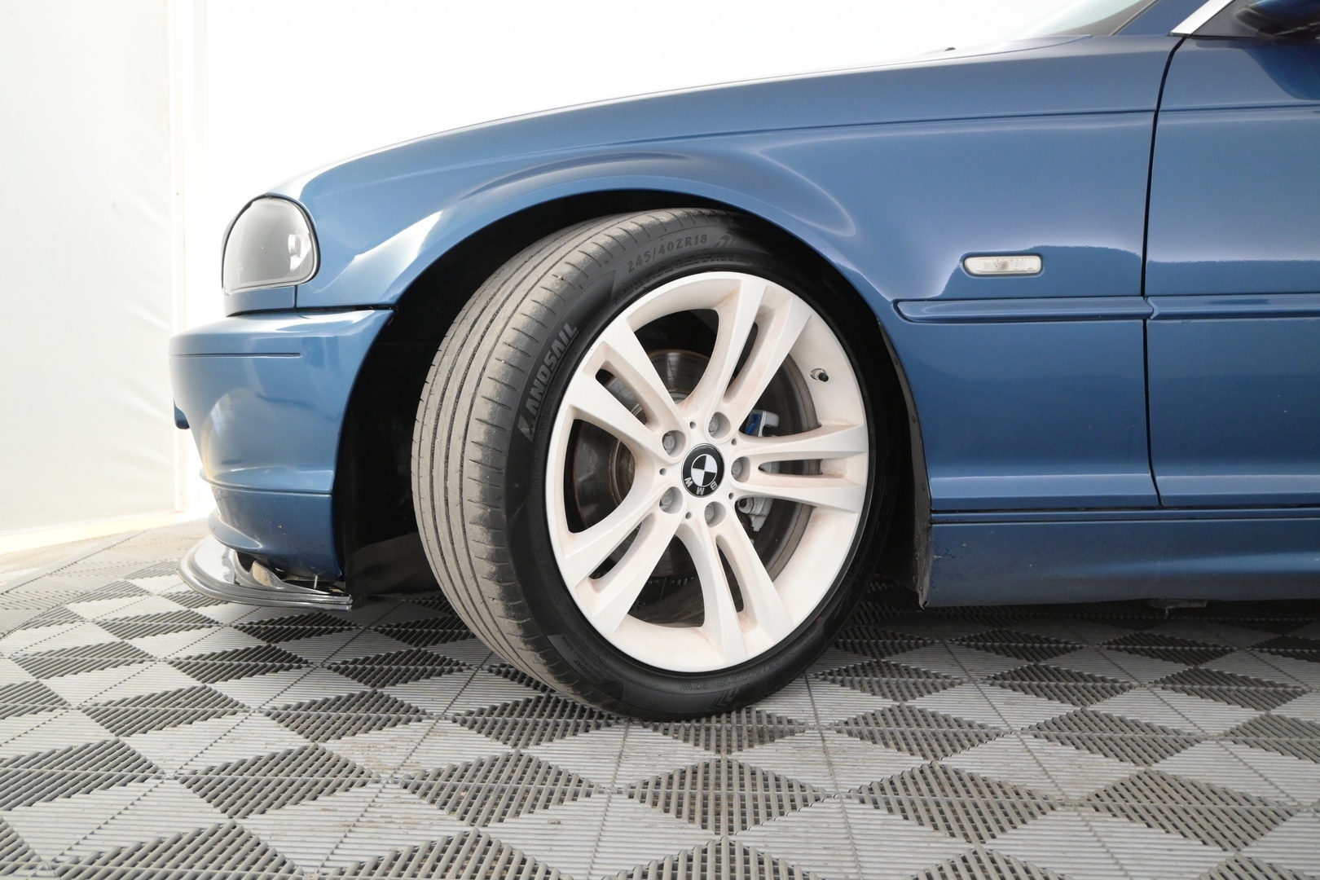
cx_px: 660
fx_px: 1182
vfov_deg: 40.8
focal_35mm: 32
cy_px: 440
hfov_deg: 58.3
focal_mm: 21.5
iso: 2500
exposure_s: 1/80
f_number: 4.5
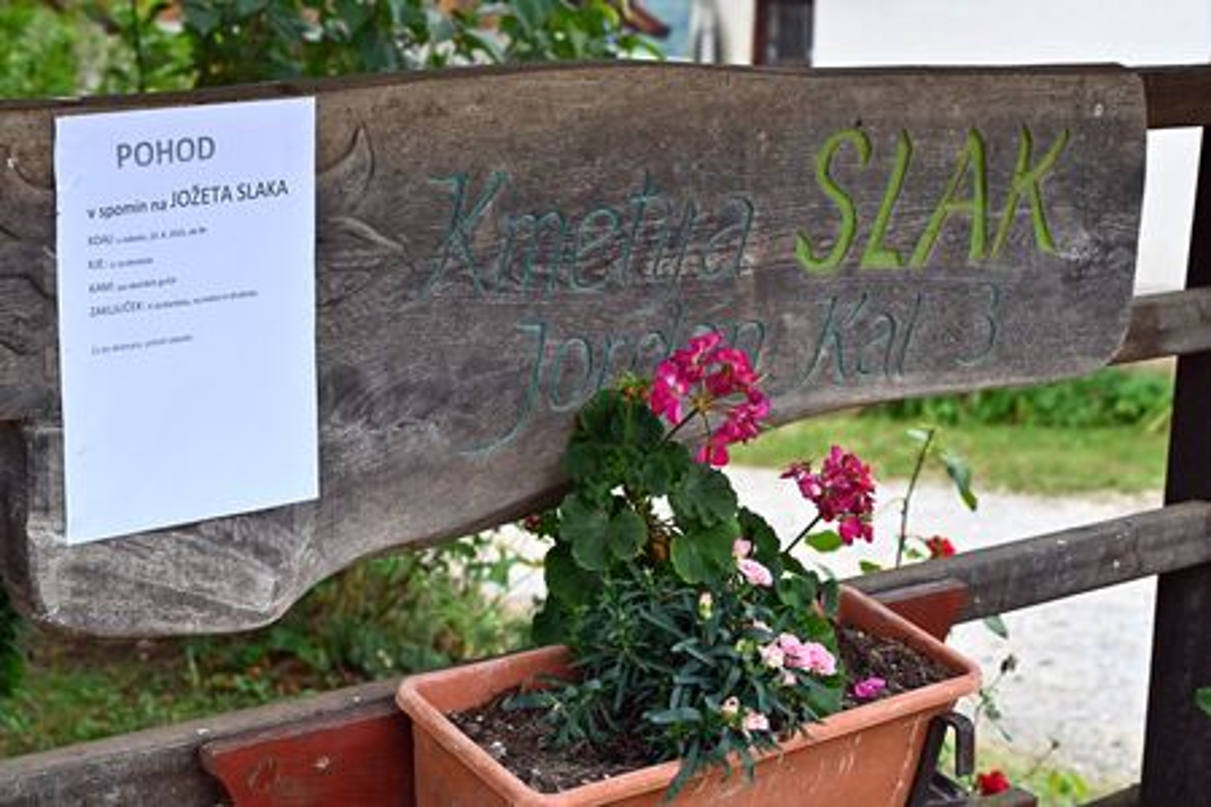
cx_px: 606
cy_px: 404
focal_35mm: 82
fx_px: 2758
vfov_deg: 16.7
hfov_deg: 24.8
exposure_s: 1/1000
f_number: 9
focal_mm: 82
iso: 1600
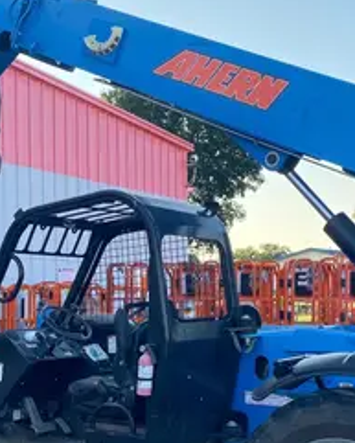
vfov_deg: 32.2
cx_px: 200
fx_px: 761
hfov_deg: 26.2
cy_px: 297
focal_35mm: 58
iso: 32
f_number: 1.8
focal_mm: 4.25
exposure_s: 1/382
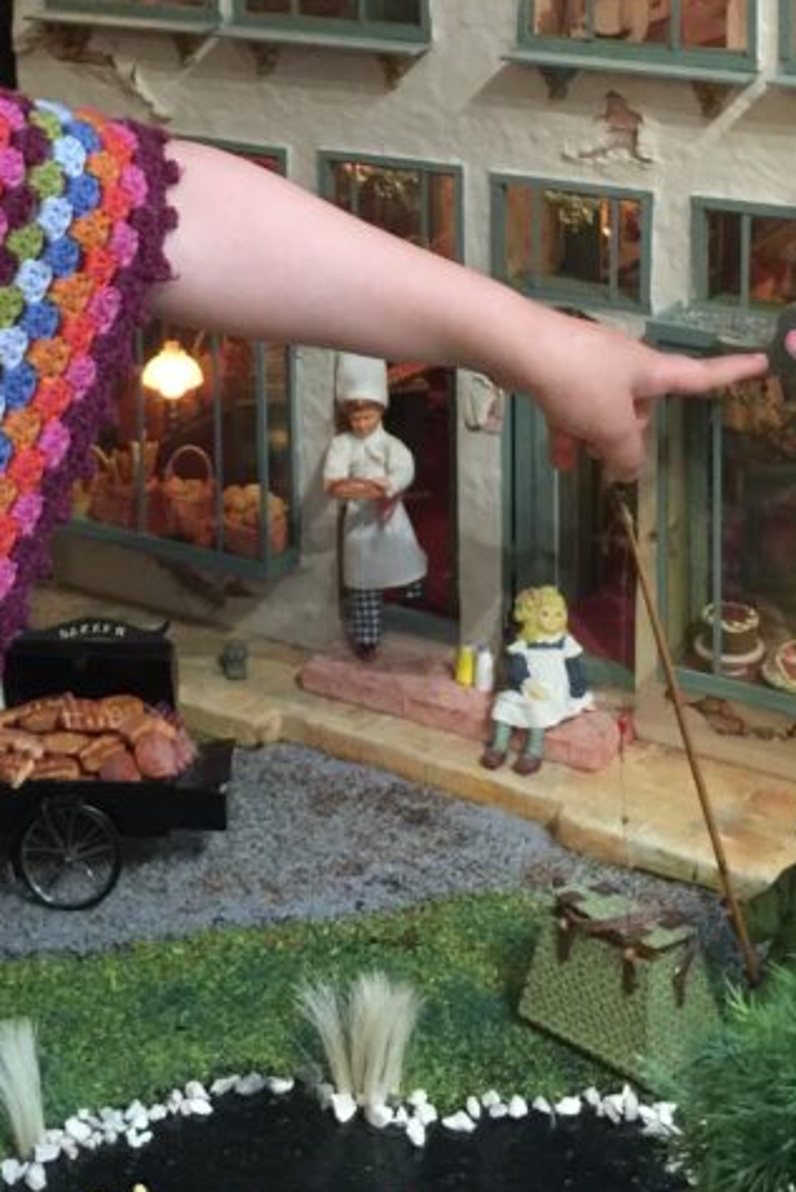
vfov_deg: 29.3
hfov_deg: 20.8
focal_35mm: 65
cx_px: 223
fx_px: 2154
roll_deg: +1.4
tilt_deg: -8.9
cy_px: 58
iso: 100
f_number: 2.2
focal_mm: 4.15
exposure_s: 1/10
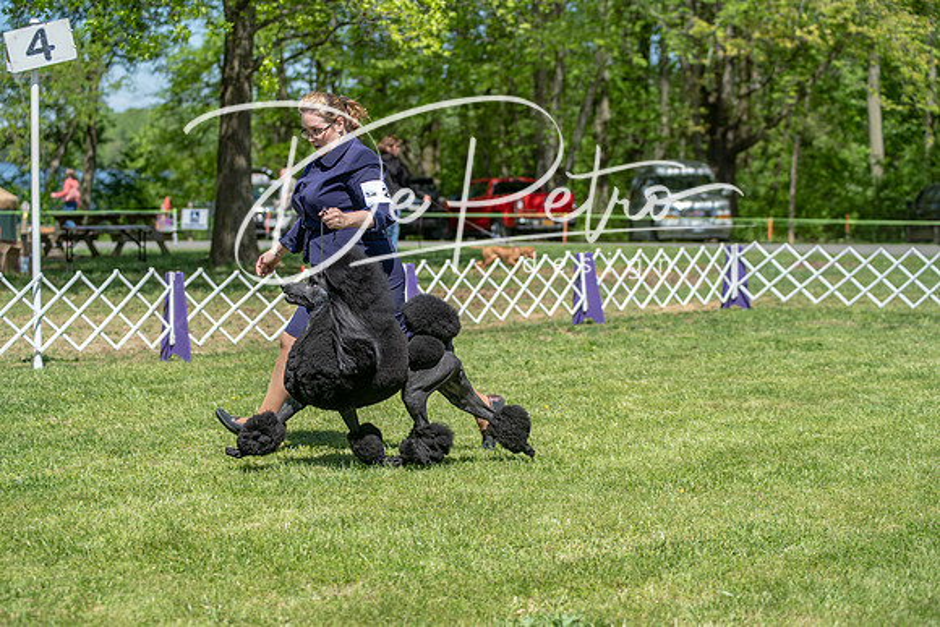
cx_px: 470
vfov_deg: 17.1
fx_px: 2089
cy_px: 314
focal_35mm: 80
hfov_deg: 25.4
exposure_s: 1/1000
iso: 160
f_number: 4
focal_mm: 80
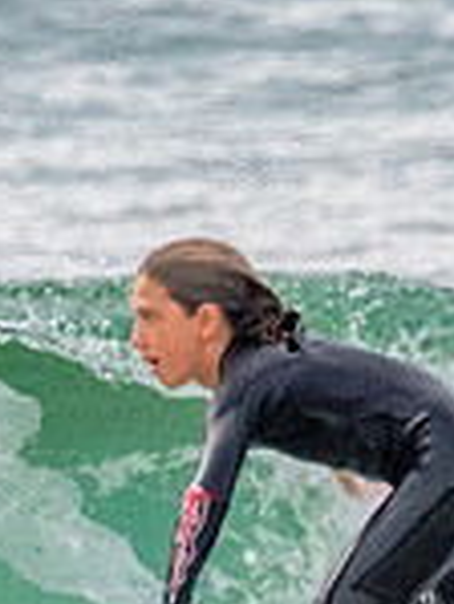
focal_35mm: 3753
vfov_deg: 0.5
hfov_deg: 0.4
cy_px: 549
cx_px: 187
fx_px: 65535
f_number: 11
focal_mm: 800
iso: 1600
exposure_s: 1/2000
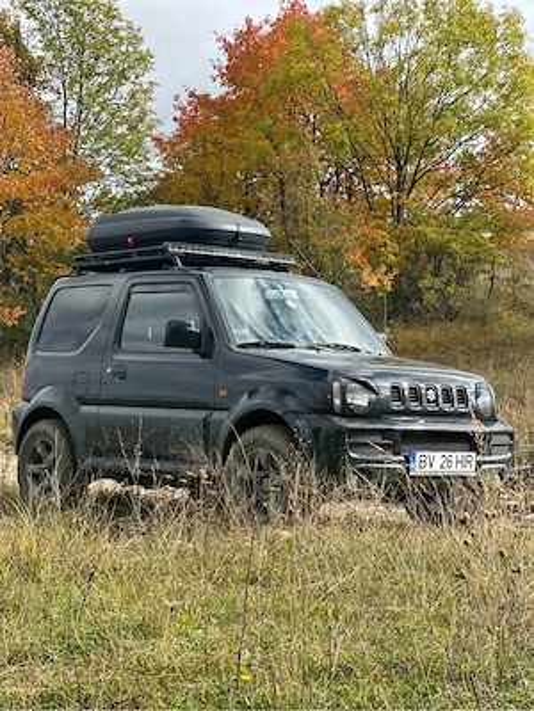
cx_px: 267
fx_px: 1584
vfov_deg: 25.3
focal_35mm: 77
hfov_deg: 19.1
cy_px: 356
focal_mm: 9
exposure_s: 1/139
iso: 20
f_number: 2.8
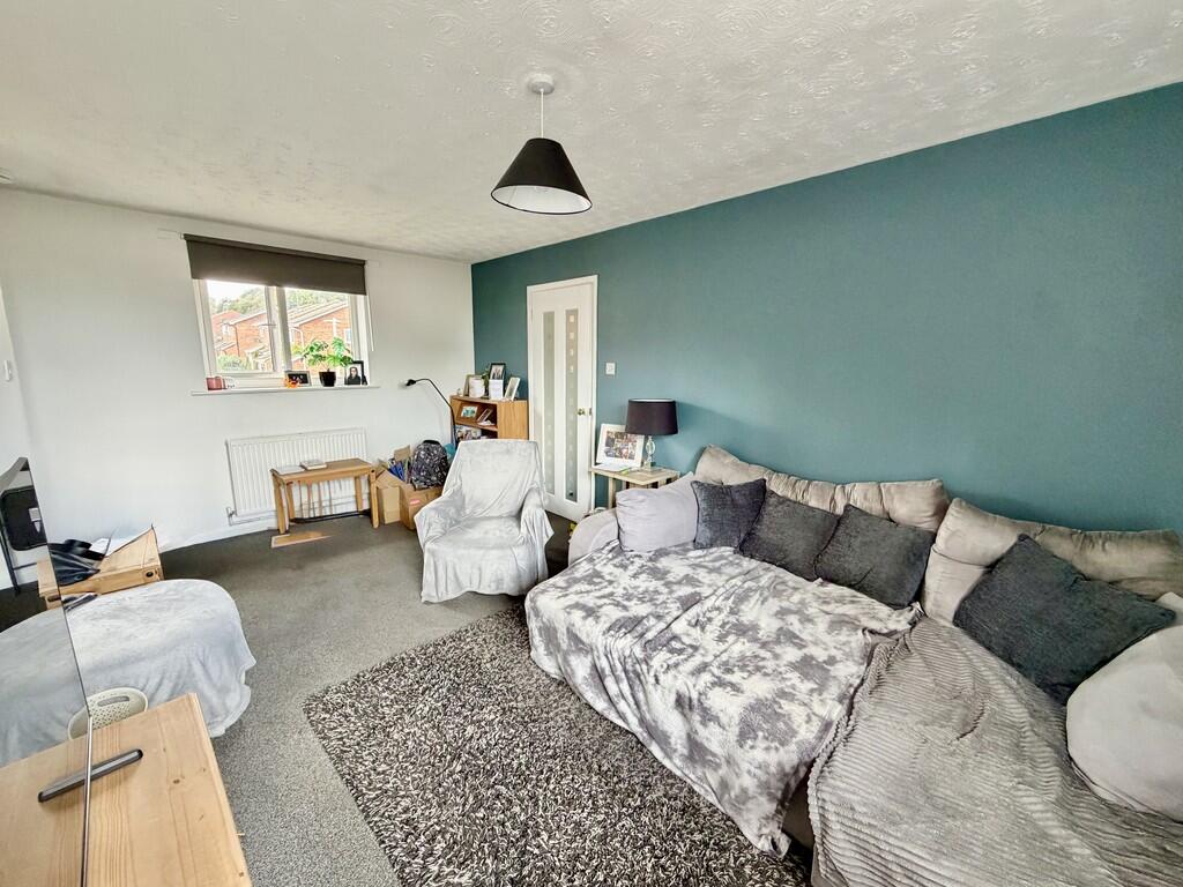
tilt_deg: -10.0
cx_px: 592
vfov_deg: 85.7
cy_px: 444
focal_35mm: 14
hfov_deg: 102.1
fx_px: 478
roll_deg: +0.1
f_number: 2.2
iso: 320
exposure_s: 1/121
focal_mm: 2.22
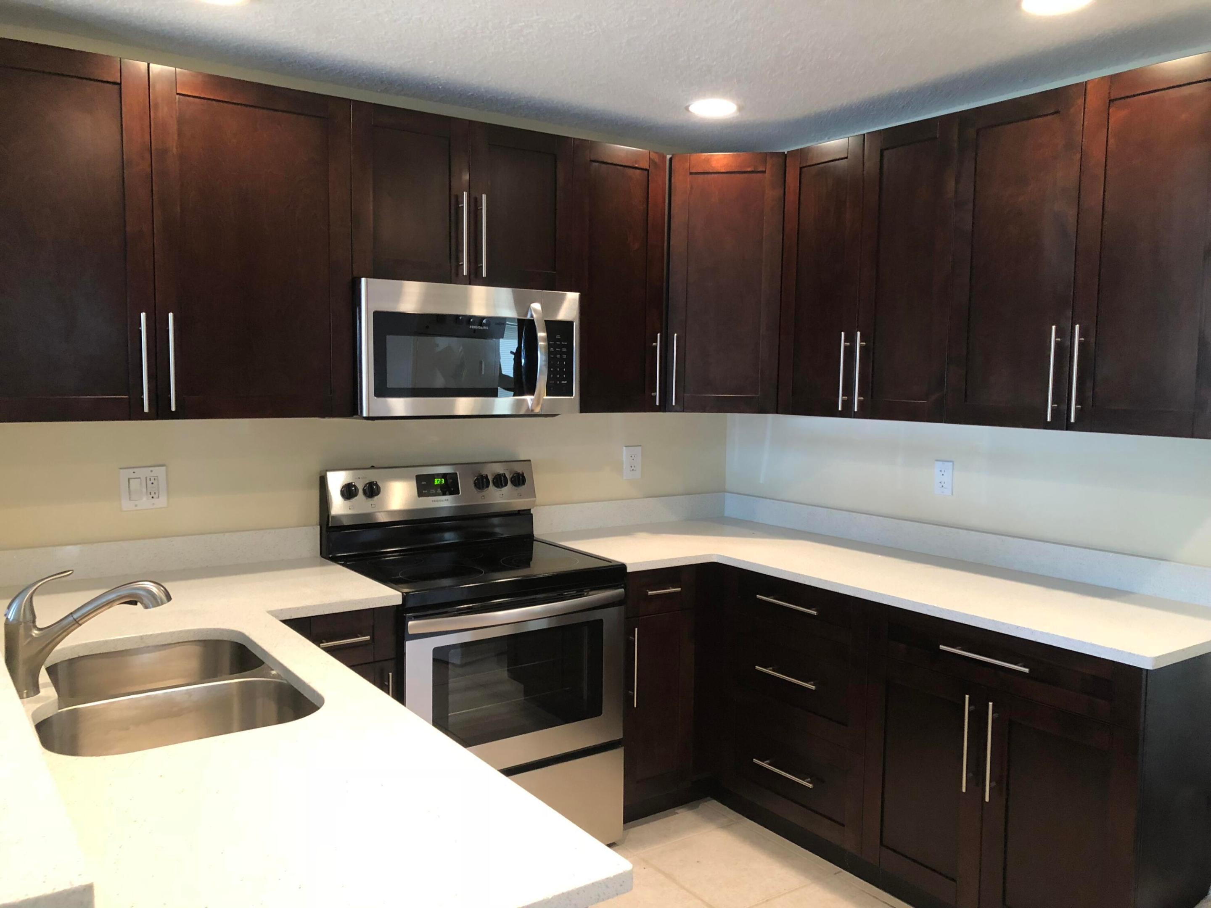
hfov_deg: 63.4
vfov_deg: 49.7
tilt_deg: -5.2
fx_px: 980
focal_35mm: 28
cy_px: 454
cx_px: 606
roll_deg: -0.6
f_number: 1.8
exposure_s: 1/15
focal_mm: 3.99
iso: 64
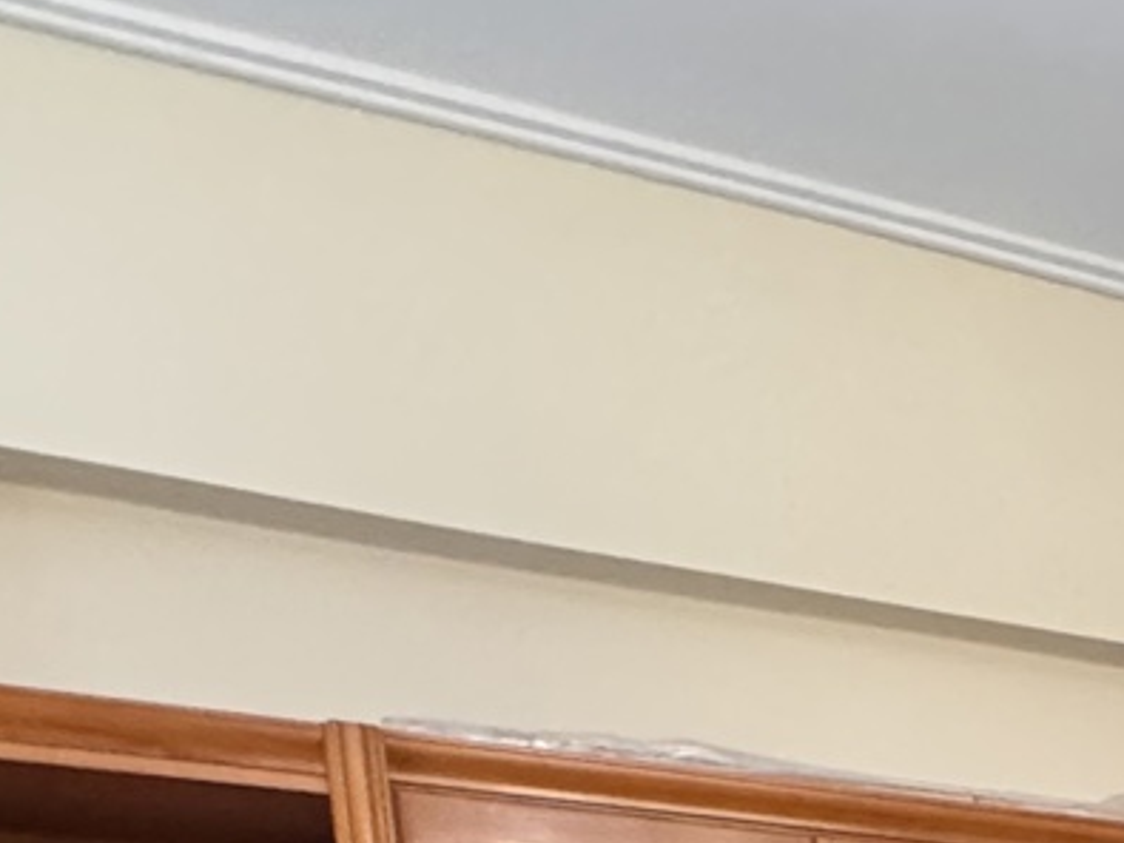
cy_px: 1732
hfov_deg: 21.3
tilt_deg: -8.8
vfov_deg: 16.2
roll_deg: +0.8
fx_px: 2207
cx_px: 1909
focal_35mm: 68
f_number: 2.2
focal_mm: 2.22
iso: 800
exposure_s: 1/50
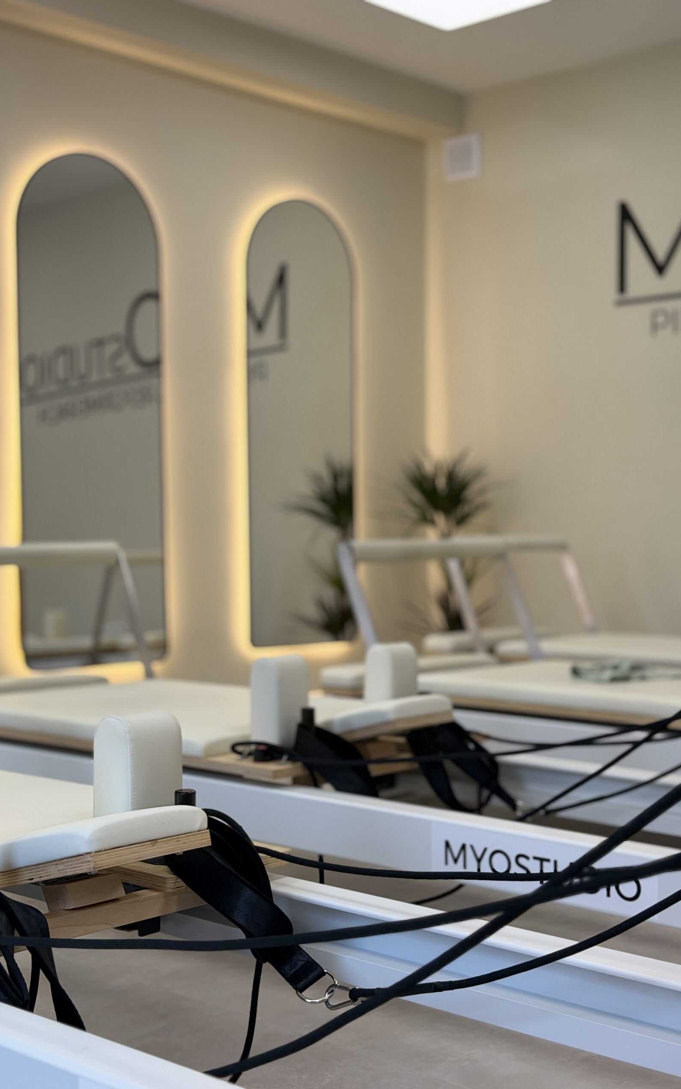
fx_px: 1515
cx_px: 301
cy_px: 544
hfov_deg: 25.3
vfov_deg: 39.6
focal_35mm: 51
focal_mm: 6.76
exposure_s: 1/108
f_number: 1.78
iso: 100
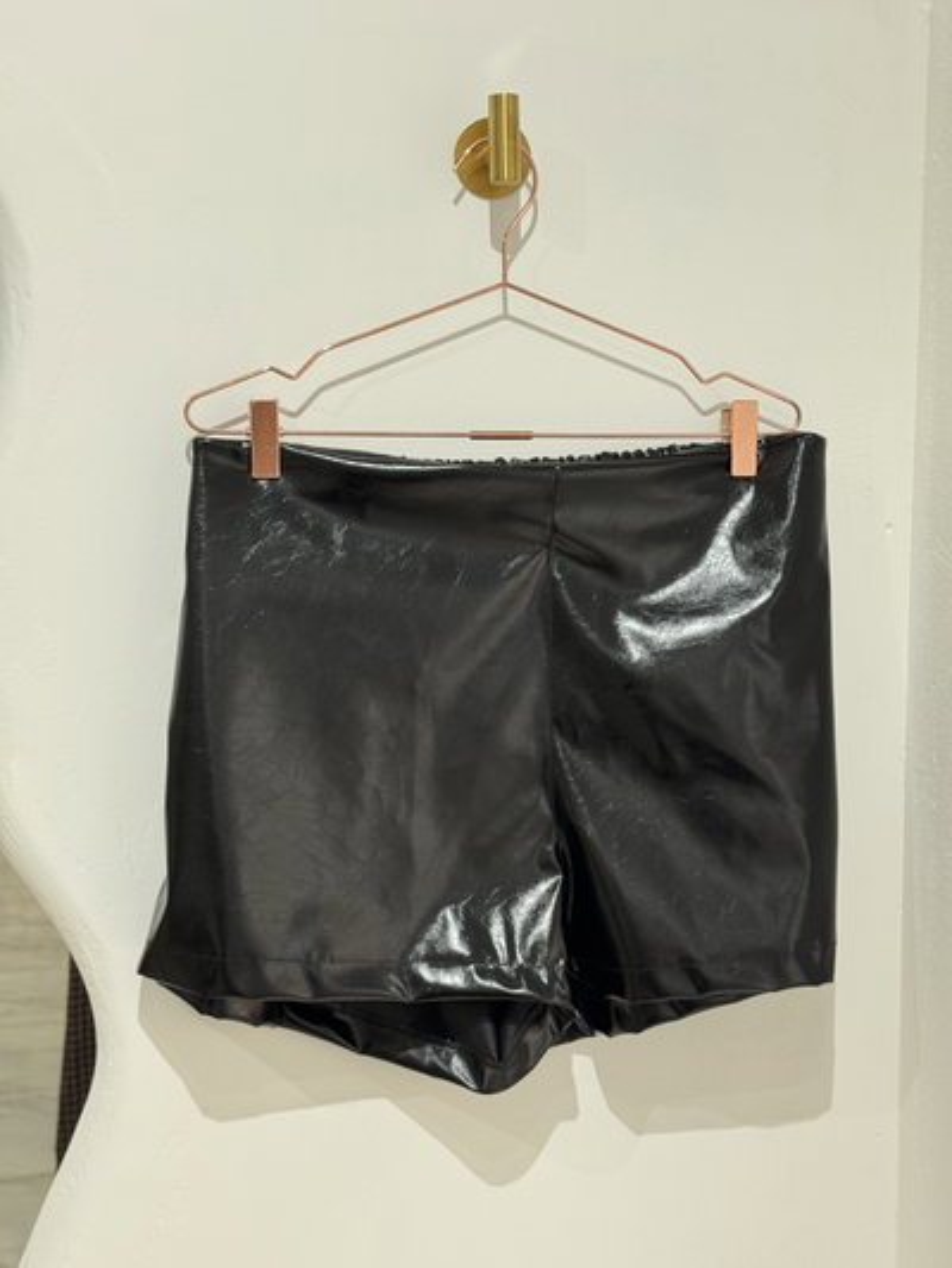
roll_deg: +0.9
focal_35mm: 48
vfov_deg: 39.6
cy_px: 634
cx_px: 476
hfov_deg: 30.3
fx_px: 1759
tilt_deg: -6.4
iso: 125
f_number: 1.78
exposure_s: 1/50
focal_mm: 6.76
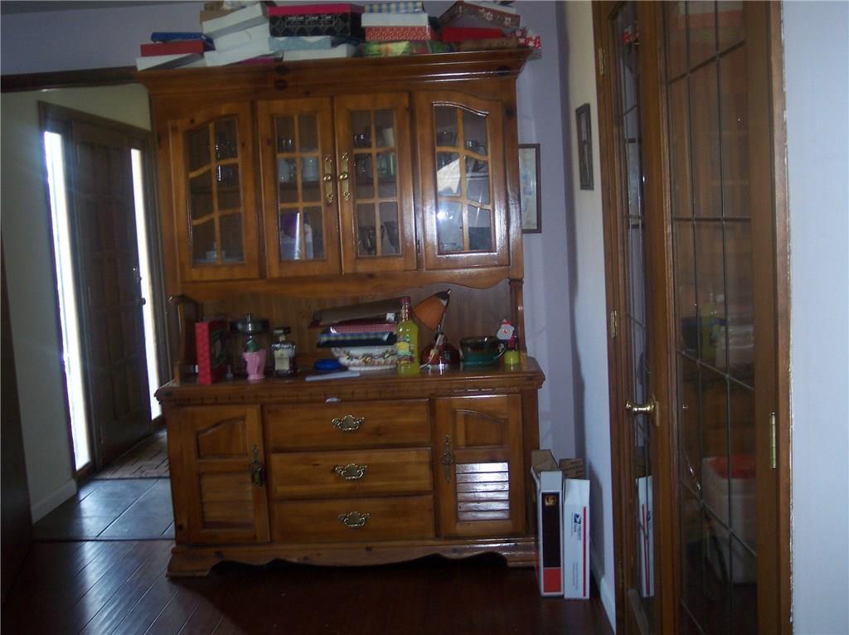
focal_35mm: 38
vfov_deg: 37.7
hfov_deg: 49.0
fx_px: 931
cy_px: 318
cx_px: 424
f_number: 2.8
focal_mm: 8
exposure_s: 1/30
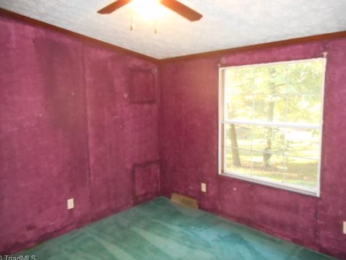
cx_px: 176
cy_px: 129
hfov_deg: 67.3
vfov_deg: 53.1
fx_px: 260
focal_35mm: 26
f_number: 3.7
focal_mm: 4.5
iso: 1600
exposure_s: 1/25
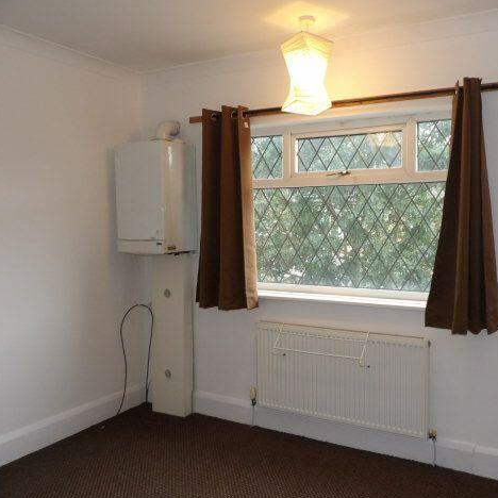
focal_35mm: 29
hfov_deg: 54.4
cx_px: 335
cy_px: 254
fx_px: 472
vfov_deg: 55.6
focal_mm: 4.3
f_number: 3.2
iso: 200
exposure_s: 1/33
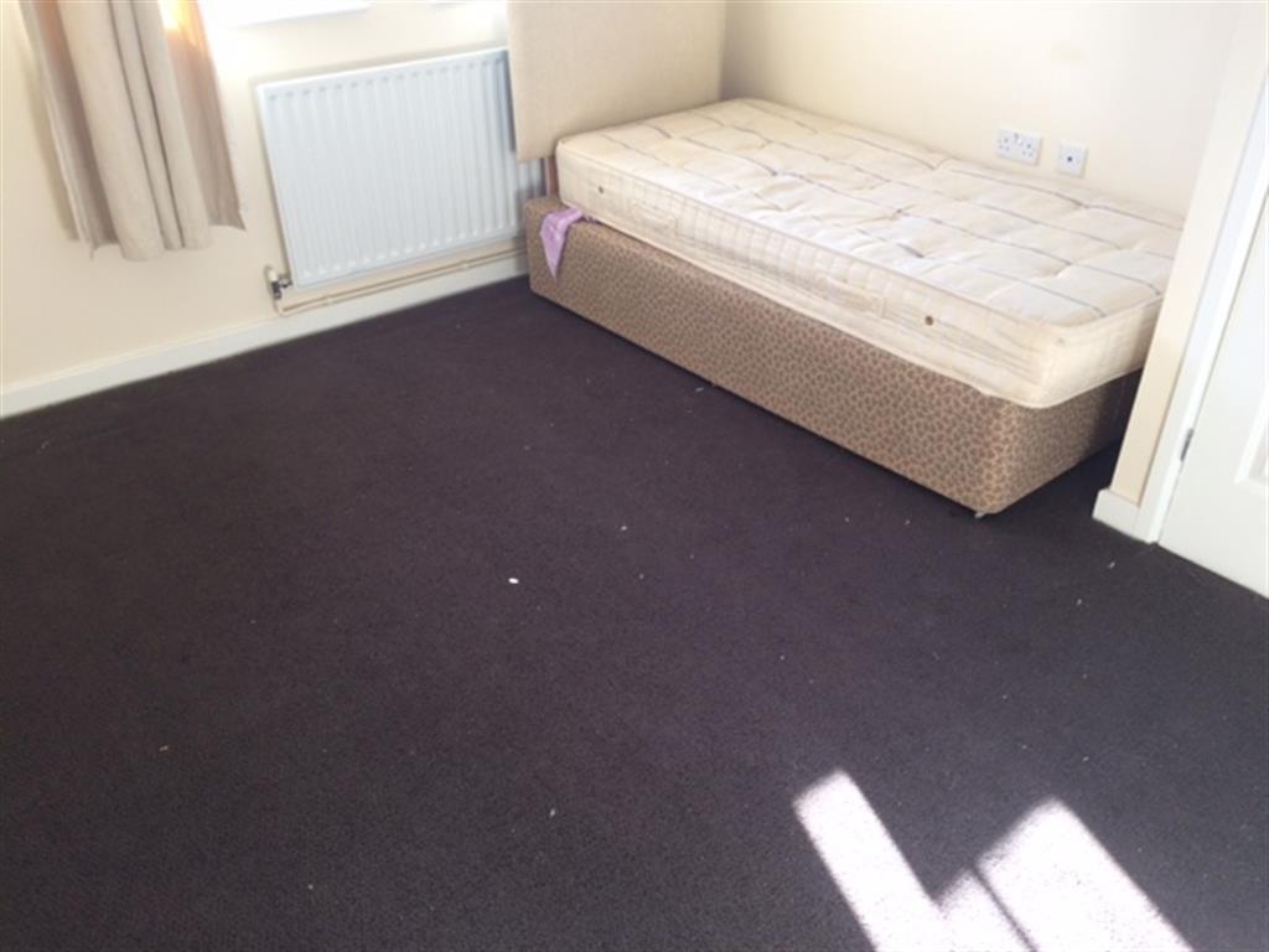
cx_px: 634
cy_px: 476
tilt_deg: -33.6
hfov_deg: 61.7
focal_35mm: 29
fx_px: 1063
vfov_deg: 48.2
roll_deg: -1.5
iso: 40
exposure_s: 1/50
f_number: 2.2
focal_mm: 4.15
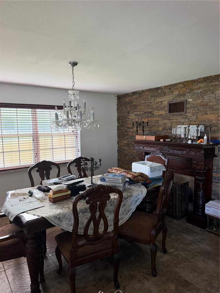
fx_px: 203
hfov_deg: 56.8
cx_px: 110
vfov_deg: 71.6
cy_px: 146
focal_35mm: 24
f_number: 1.78
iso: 250
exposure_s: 1/120
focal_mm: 6.76
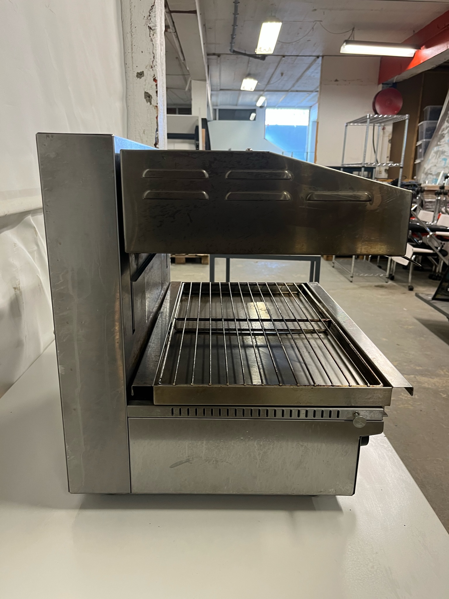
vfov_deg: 67.3
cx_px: 224
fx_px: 450
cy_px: 300
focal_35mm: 26
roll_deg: +0.7
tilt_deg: -15.3
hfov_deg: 53.0
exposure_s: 1/50
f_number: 1.6
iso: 125
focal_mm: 5.1
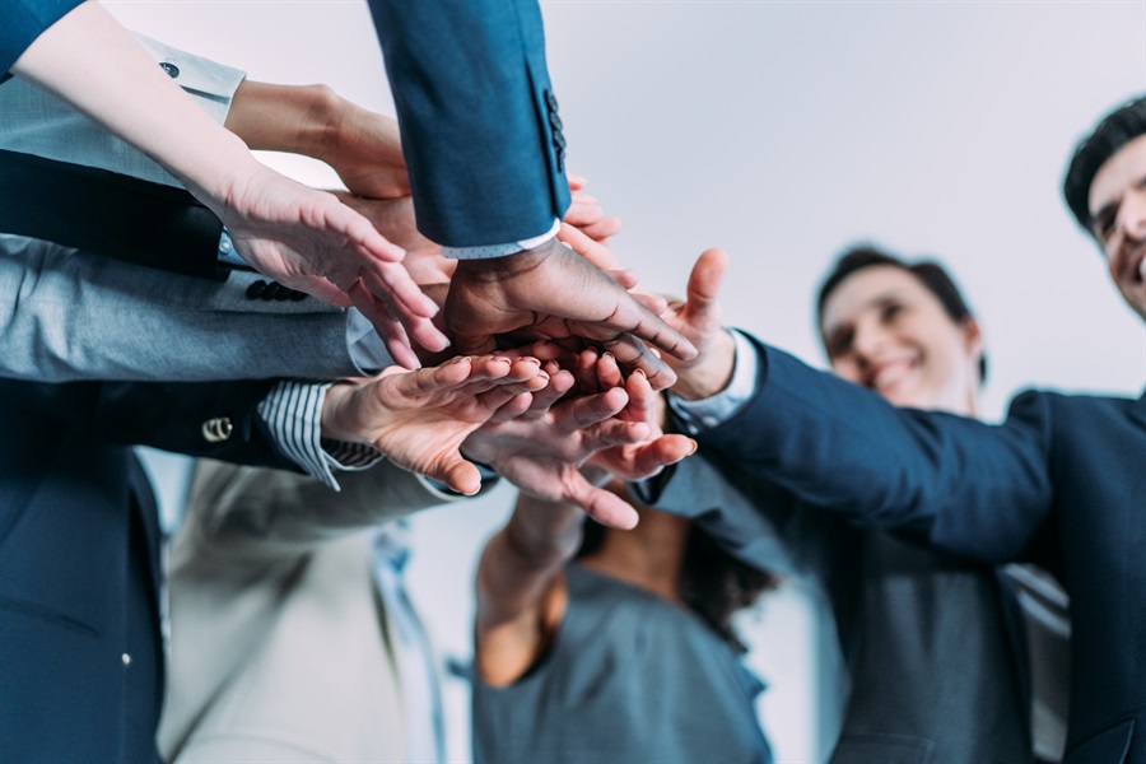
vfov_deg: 24.6
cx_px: 573
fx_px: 1751
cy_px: 382
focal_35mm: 55
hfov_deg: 36.2
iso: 1600
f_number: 2
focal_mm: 55
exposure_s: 1/500
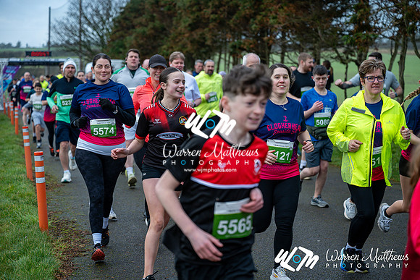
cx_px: 210
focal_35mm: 70
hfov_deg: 28.8
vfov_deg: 19.5
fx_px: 817
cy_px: 140
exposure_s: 1/1250
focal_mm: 70
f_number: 2.8
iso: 400
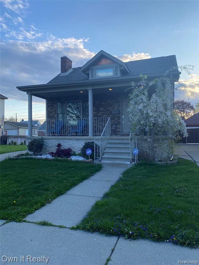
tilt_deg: +1.1
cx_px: 100
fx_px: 199
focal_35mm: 26
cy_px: 132
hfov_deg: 53.1
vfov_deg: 67.3
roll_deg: +0.4
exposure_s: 1/839
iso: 32
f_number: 1.8
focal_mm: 4.25
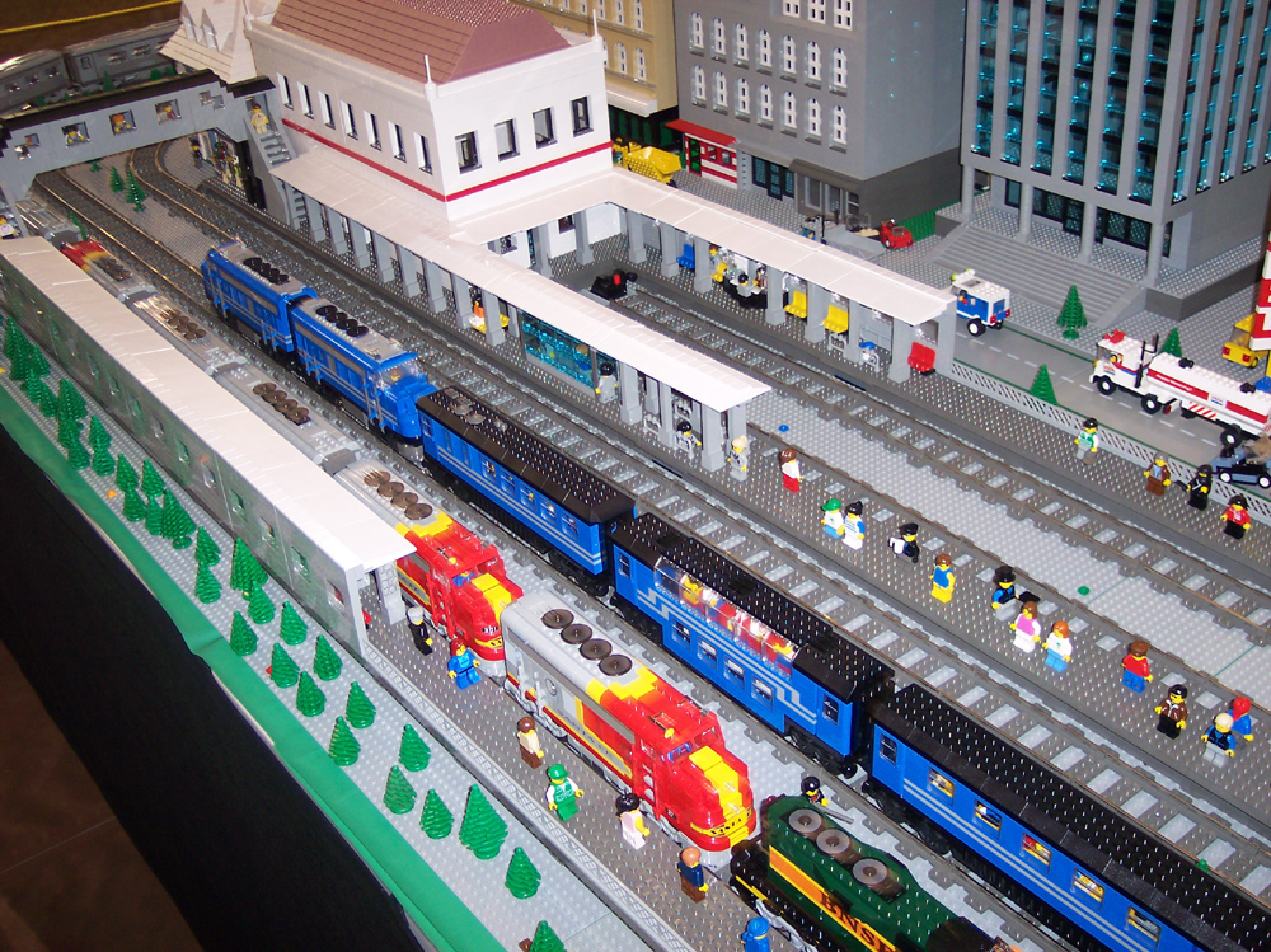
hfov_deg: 49.0
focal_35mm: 38
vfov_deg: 37.7
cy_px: 476
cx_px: 636
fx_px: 1395
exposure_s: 1/30
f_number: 2.8
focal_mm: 8
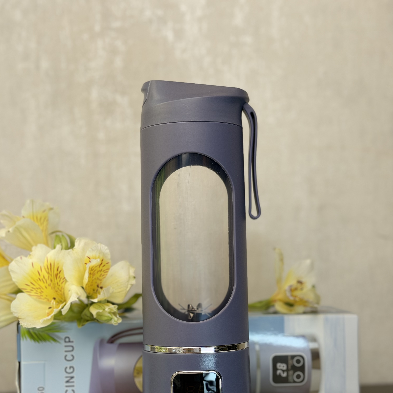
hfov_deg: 30.0
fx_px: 732
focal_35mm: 57
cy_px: 262
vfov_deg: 29.8
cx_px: 196
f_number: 1.78
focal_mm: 6.76
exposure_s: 1/475
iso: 80
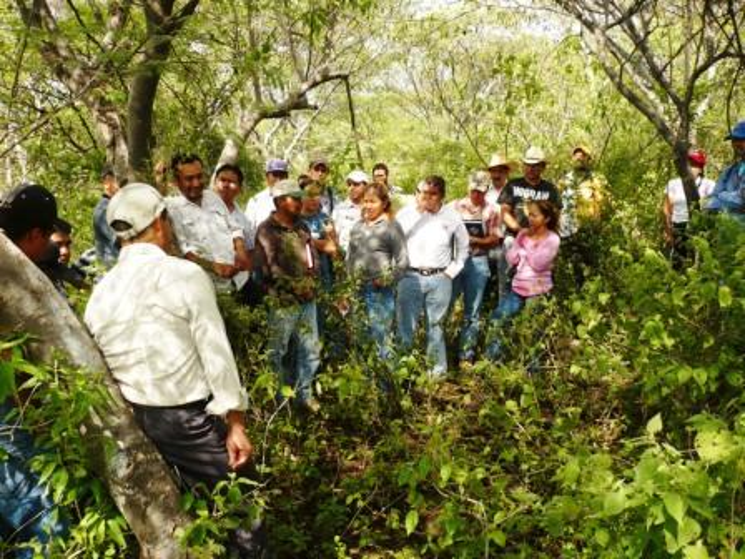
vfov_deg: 40.7
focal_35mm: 35
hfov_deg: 52.6
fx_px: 753
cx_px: 372
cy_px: 280
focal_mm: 5.8
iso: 100
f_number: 2.8
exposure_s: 1/400
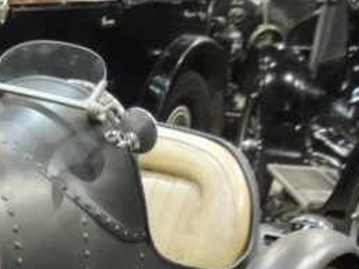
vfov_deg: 11.7
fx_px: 1224
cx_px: -275
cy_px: 459
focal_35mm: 118
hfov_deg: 14.7
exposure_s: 1/15
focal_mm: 5.3
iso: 2000
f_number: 3.1
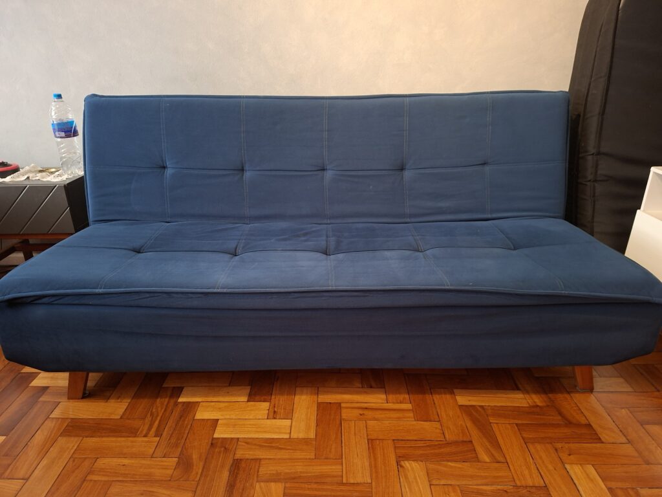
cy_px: 248
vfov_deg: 58.9
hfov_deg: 73.9
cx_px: 331
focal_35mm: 23
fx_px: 440
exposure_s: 1/24
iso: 400
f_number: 1.8
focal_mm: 5.54
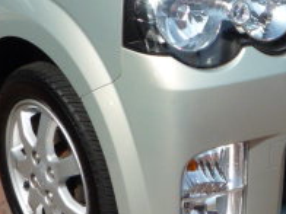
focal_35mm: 101
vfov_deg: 14.3
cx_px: 149
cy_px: -23
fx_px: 834
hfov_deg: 19.4
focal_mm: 4.4
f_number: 4
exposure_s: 1/800
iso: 100
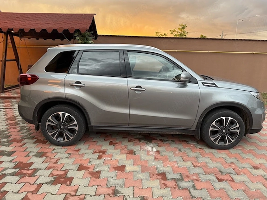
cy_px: 100
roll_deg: -2.6
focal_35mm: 25
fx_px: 193
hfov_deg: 69.4
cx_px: 136
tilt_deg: -12.2
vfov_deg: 54.9
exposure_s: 1/111
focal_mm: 6.76
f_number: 1.78
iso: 200
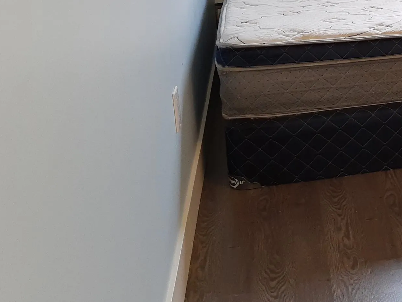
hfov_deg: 26.7
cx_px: 486
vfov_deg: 21.6
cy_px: -37
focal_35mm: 64
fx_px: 743
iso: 77
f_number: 1.7
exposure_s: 1/50
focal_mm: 4.75
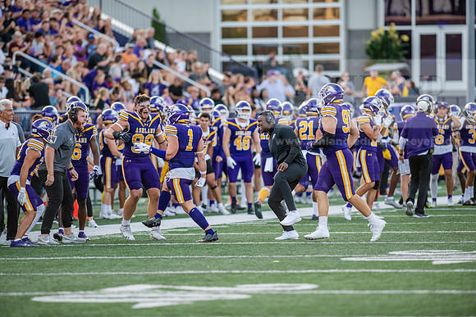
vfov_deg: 4.6
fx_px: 3967
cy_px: 158
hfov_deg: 6.9
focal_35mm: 300
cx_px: 238
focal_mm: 300
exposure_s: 1/1250
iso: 800
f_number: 3.2
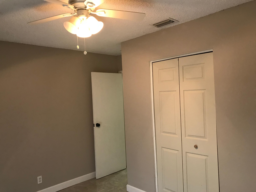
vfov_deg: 49.7
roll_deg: +2.7
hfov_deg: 63.4
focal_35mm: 28
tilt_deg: -0.7
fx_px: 207
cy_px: 96
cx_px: 128
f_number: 1.8
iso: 40
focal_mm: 3.99
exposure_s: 1/17
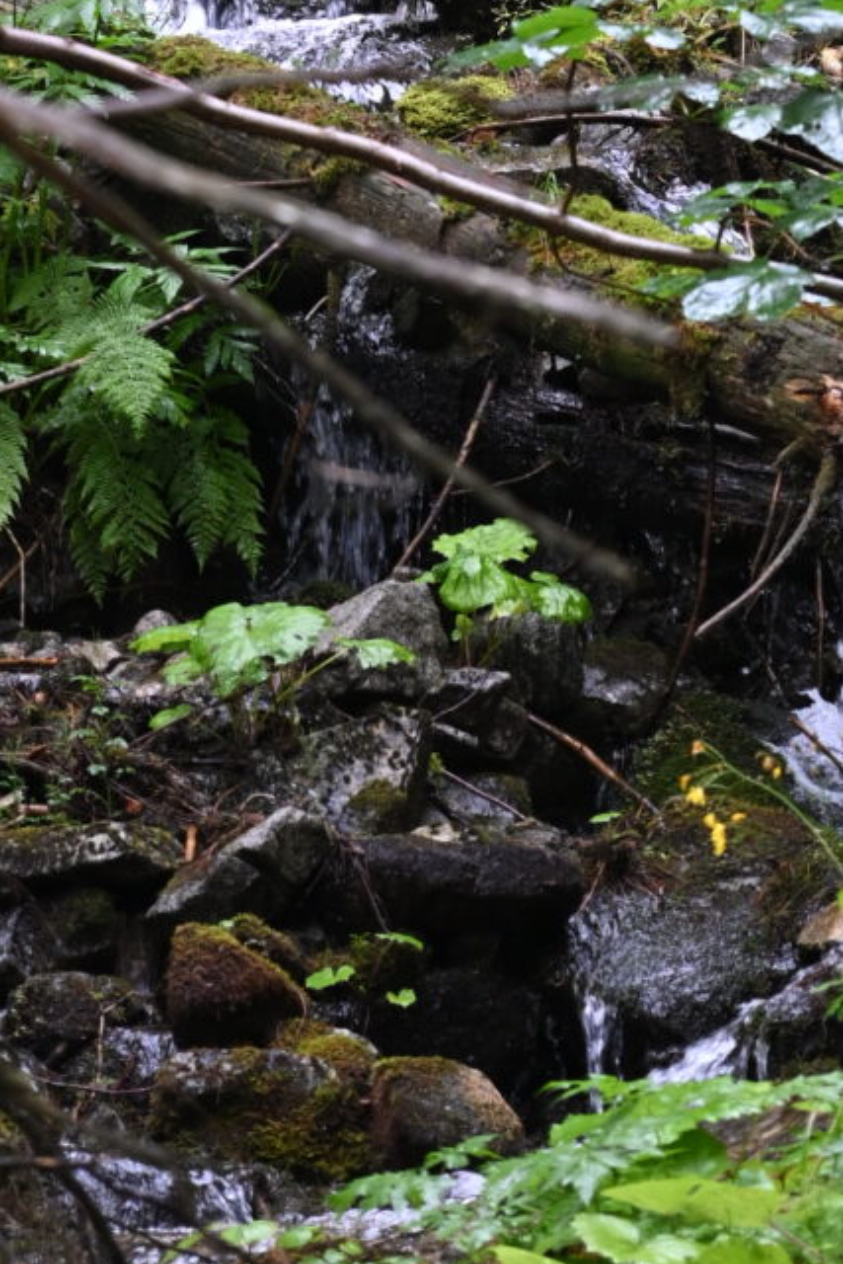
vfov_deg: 4.2
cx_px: 643
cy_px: -1128
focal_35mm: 480
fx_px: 16850
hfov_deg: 2.9
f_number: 4
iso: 800
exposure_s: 1/125
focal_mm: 120
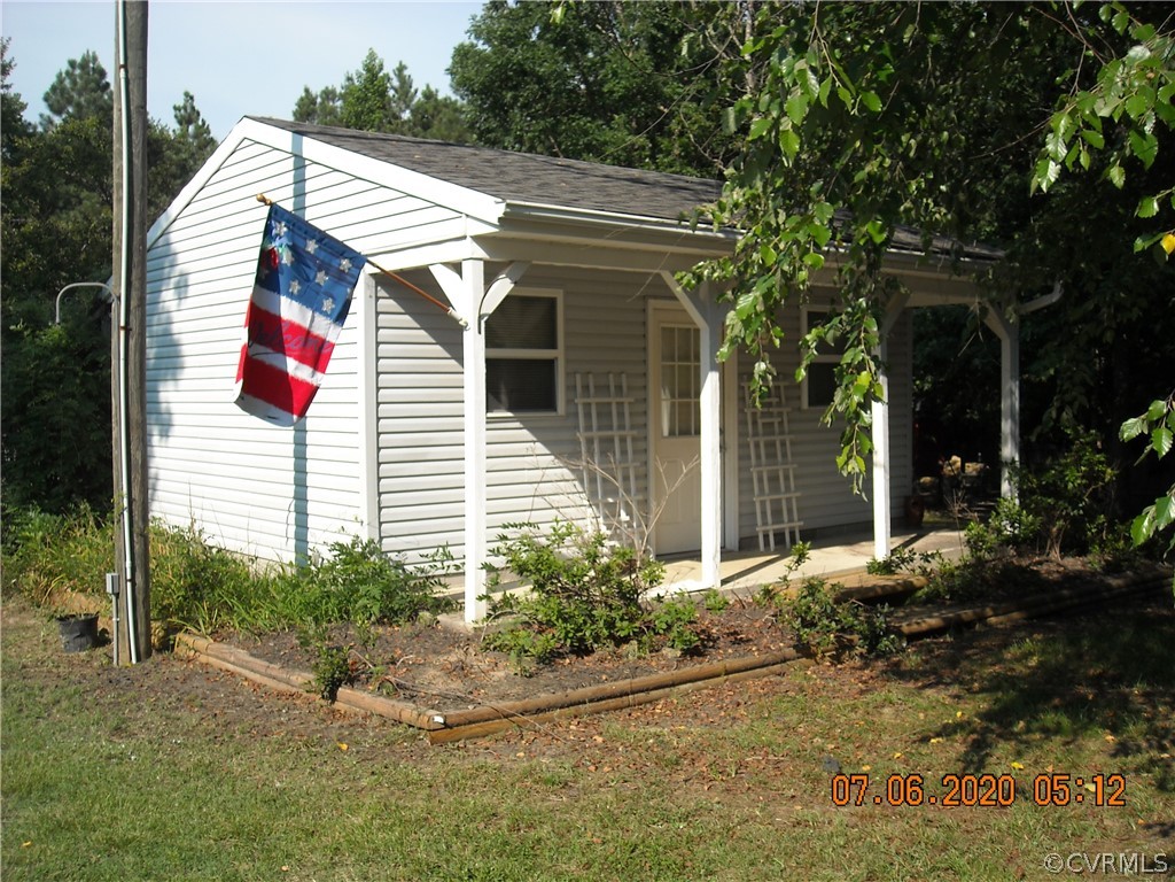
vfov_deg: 32.9
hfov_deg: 42.9
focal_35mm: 44
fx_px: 1494
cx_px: 588
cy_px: 441
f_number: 6.1
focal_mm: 7.1
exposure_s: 1/209
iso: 64
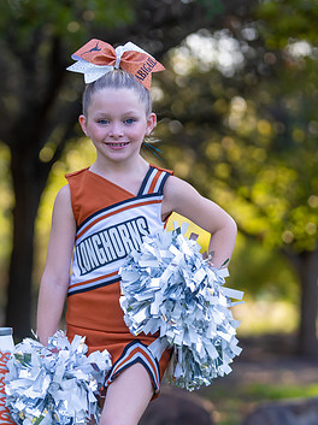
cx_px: 104
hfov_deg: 8.9
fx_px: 2049
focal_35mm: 167
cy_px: 230
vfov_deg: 11.8
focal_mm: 100
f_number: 2.8
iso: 200
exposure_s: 1/320
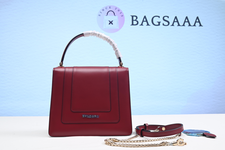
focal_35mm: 41
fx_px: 256
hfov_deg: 47.4
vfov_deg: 32.7
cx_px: 112
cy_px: 75
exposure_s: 1/2
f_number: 16
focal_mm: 41
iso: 100
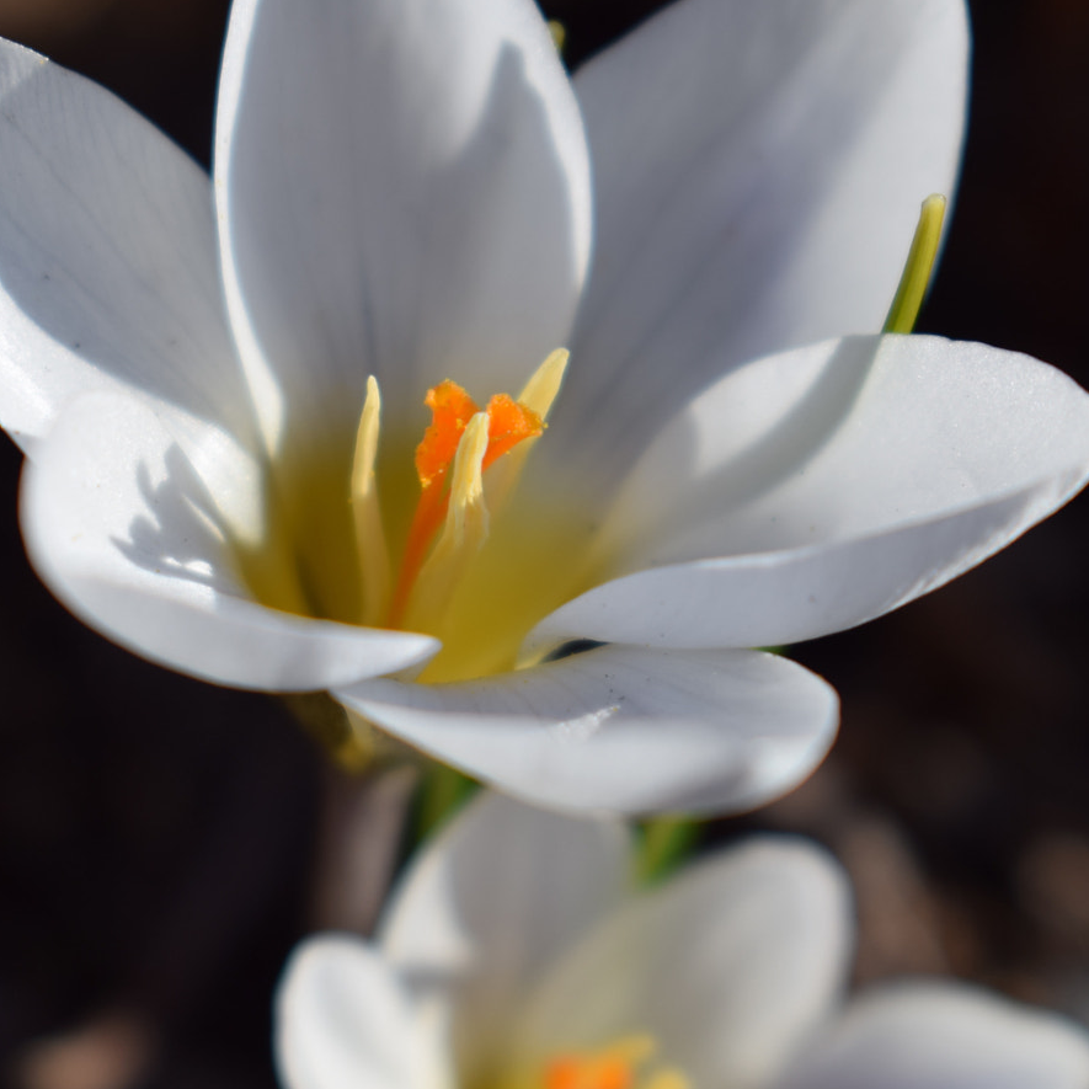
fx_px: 4512
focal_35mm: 127
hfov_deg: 13.8
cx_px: 462
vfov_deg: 13.7
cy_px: 773
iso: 100
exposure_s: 1/500
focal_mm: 55
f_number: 5.6
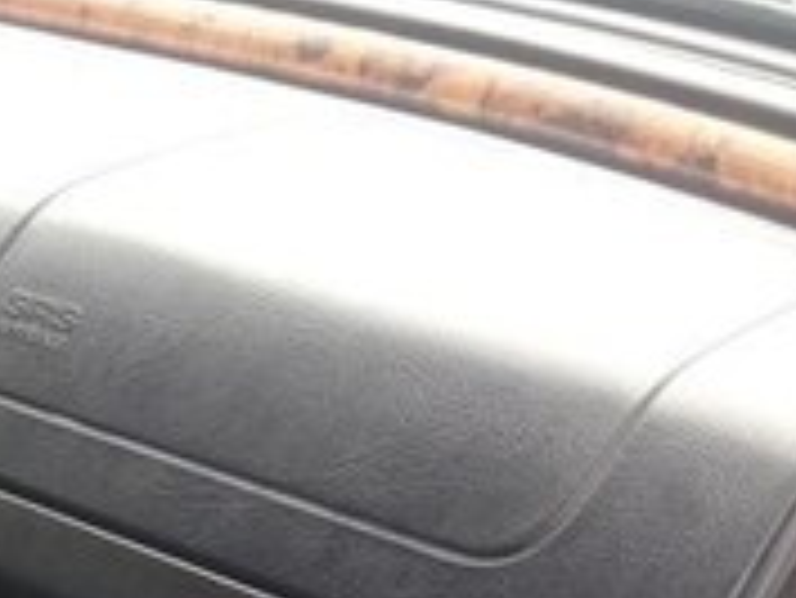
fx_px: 2830
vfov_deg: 11.8
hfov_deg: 14.2
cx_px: -639
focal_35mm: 123
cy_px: 708
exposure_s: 1/60
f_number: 2.4
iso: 50
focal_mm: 4.12
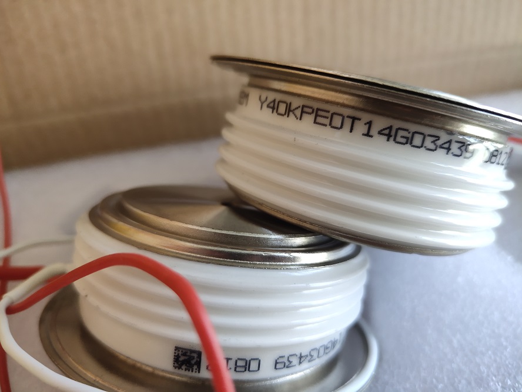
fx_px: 437
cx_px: 261
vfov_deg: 48.2
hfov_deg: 61.7
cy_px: 196
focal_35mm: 29
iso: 137
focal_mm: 4.27
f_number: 1.8
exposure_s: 1/100
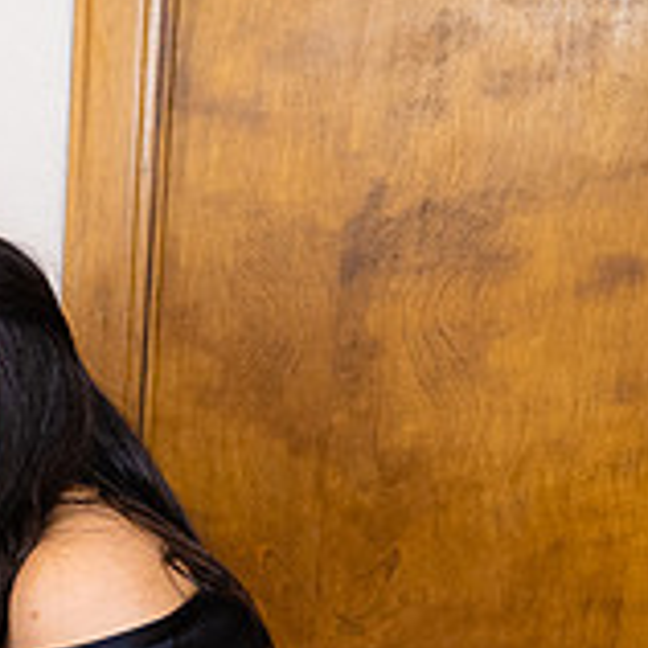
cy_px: 792
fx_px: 1694
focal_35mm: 80
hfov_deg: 17.5
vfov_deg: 20.2
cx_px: -516
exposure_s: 1/125
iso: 500
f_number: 2
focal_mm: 24
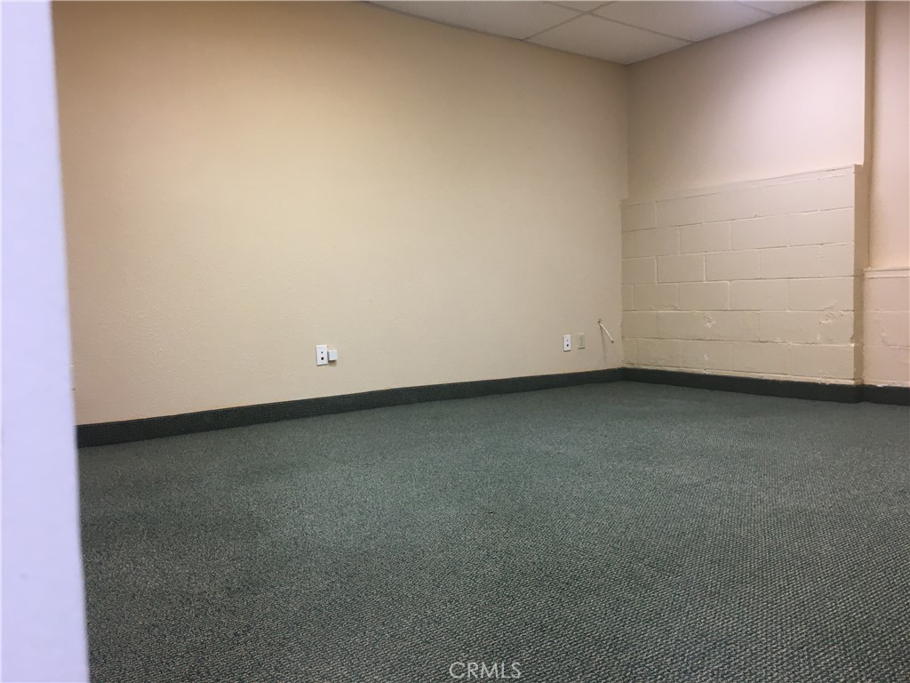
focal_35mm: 29
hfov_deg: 61.7
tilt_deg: -3.9
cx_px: 455
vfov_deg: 48.2
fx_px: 762
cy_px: 342
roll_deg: +2.0
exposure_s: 1/30
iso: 64
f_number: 2.2
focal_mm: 4.15
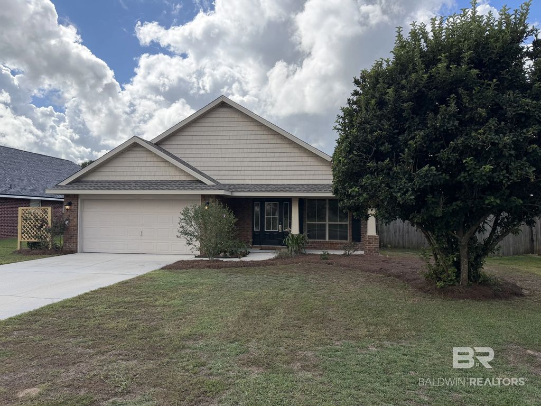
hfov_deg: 71.6
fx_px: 375
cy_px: 203
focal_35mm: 24
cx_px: 270
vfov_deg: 56.8
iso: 100
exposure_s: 1/4167
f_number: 1.78
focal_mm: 6.76
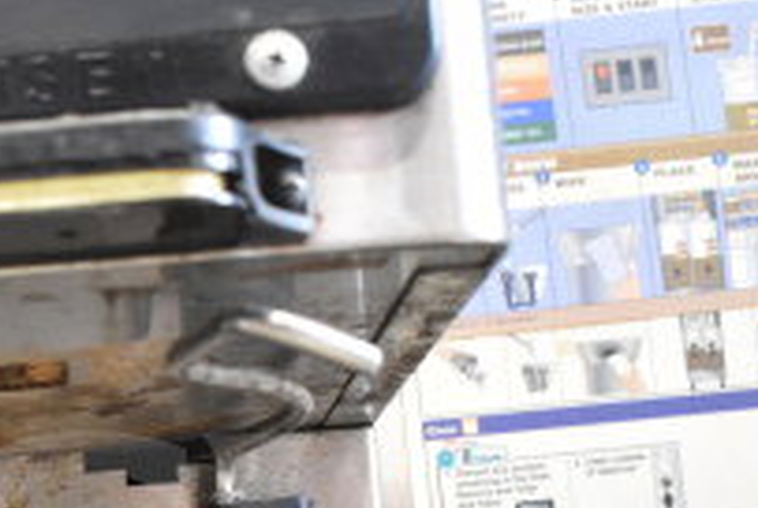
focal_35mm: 94
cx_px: -26
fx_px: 1993
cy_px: 730
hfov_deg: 20.7
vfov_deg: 13.8
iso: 2500
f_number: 3.8
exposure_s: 1/30
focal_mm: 21
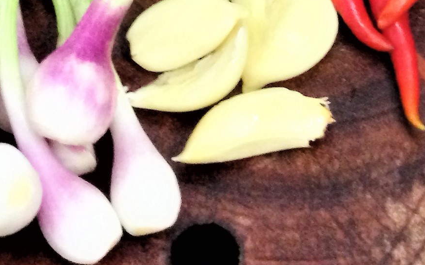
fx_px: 1517
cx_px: 248
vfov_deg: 9.7
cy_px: -124
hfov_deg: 15.9
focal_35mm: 131
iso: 320
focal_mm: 4.12
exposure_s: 1/20
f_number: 2.4
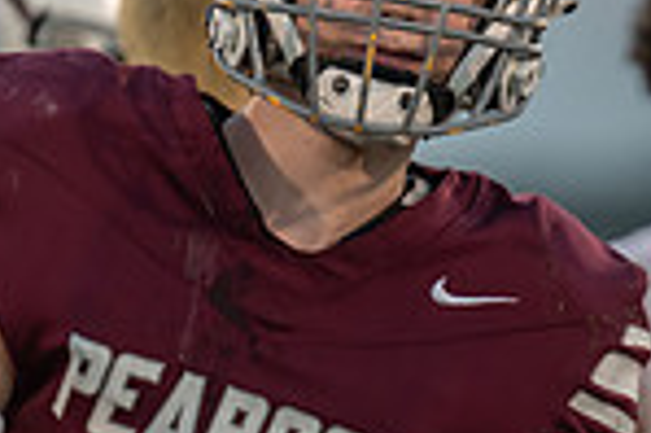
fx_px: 14089
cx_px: 380
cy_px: 321
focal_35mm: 780
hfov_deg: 2.6
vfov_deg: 1.8
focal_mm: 200
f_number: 2.8
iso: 800
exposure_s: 1/640
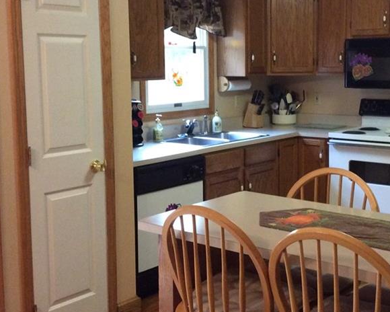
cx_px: 254
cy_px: 126
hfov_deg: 33.9
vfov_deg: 27.6
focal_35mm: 55
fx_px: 635
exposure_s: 1/17
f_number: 2.4
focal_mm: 3.3
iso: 250
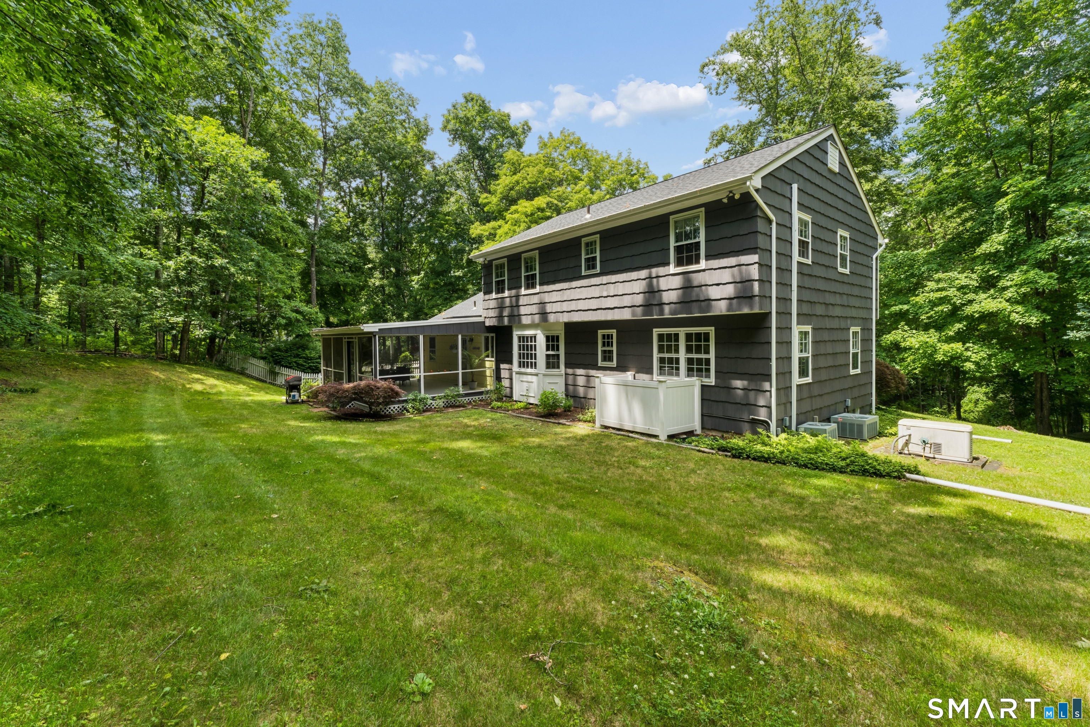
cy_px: 364
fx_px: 424
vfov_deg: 81.2
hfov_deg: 104.3
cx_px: 545
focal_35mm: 14
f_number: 22
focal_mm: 14
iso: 100
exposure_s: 1/8
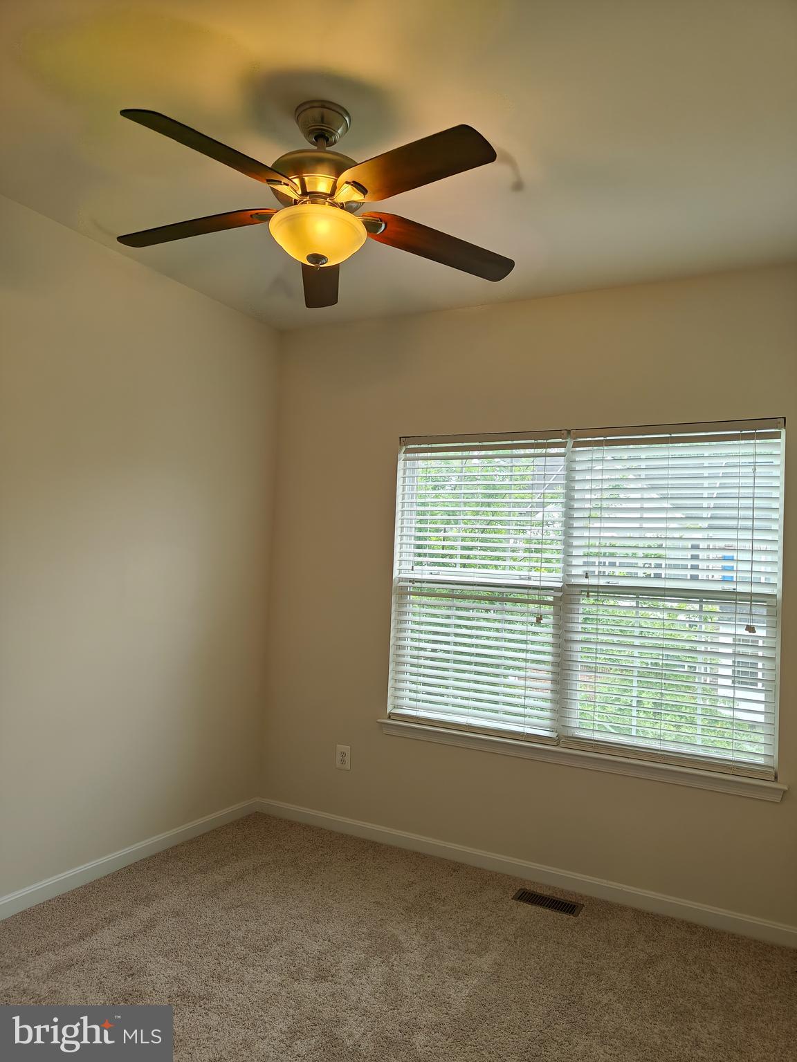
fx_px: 737
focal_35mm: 24
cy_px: 531
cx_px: 398
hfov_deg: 56.8
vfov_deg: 71.6
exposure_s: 1/120
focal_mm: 5.59
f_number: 1.8
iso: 50
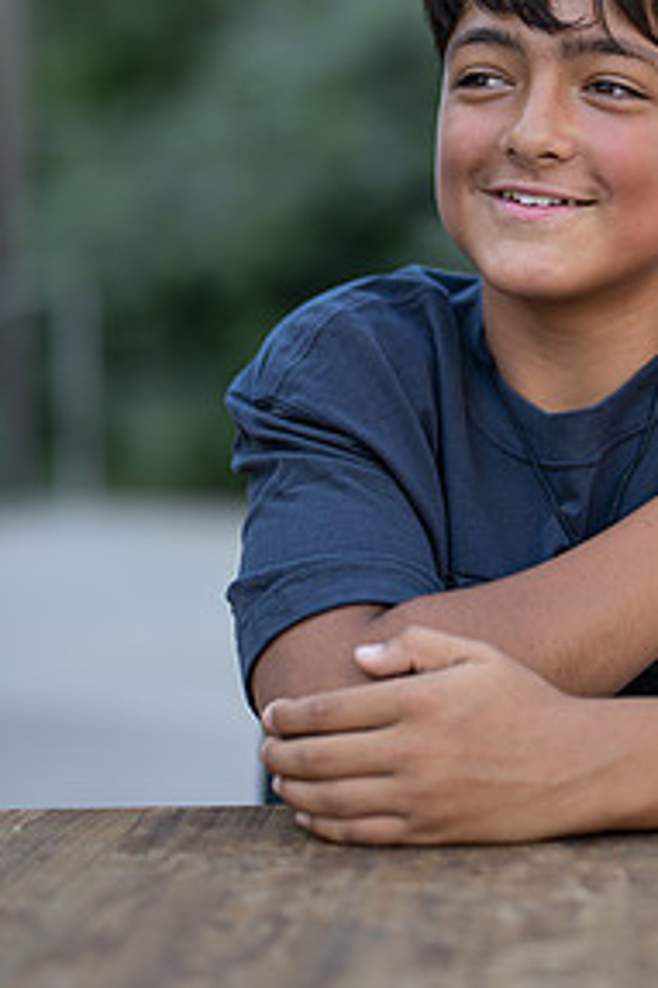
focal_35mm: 110
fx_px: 3019
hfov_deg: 12.3
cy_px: 334
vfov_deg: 18.5
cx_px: 588
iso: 100
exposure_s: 1/1000
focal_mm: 50
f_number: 1.2
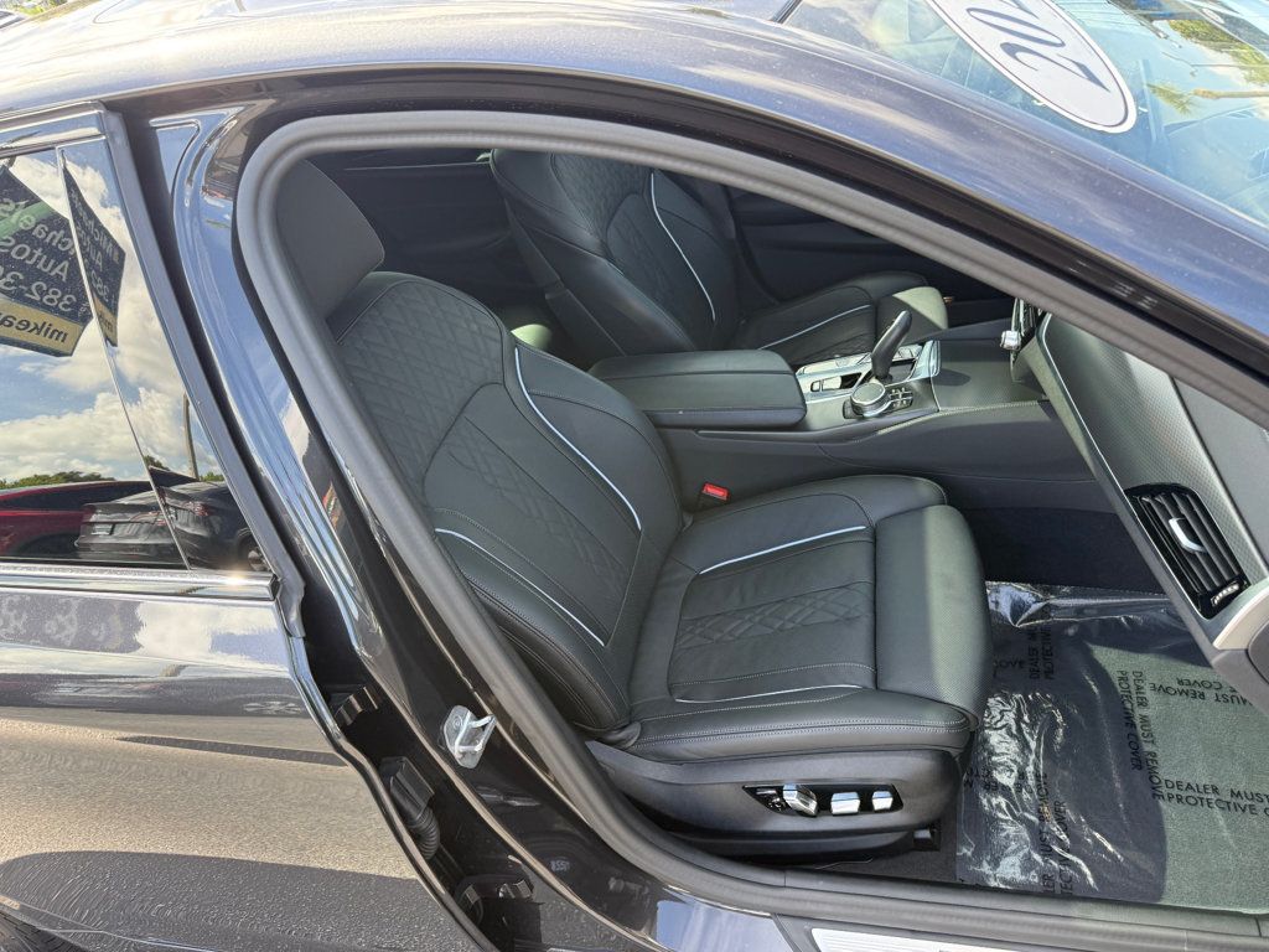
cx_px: 634
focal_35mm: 24
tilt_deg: -35.1
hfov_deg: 71.6
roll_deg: +16.8
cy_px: 476
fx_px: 880
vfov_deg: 56.8
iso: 100
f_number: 1.78
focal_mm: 6.76
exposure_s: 1/280
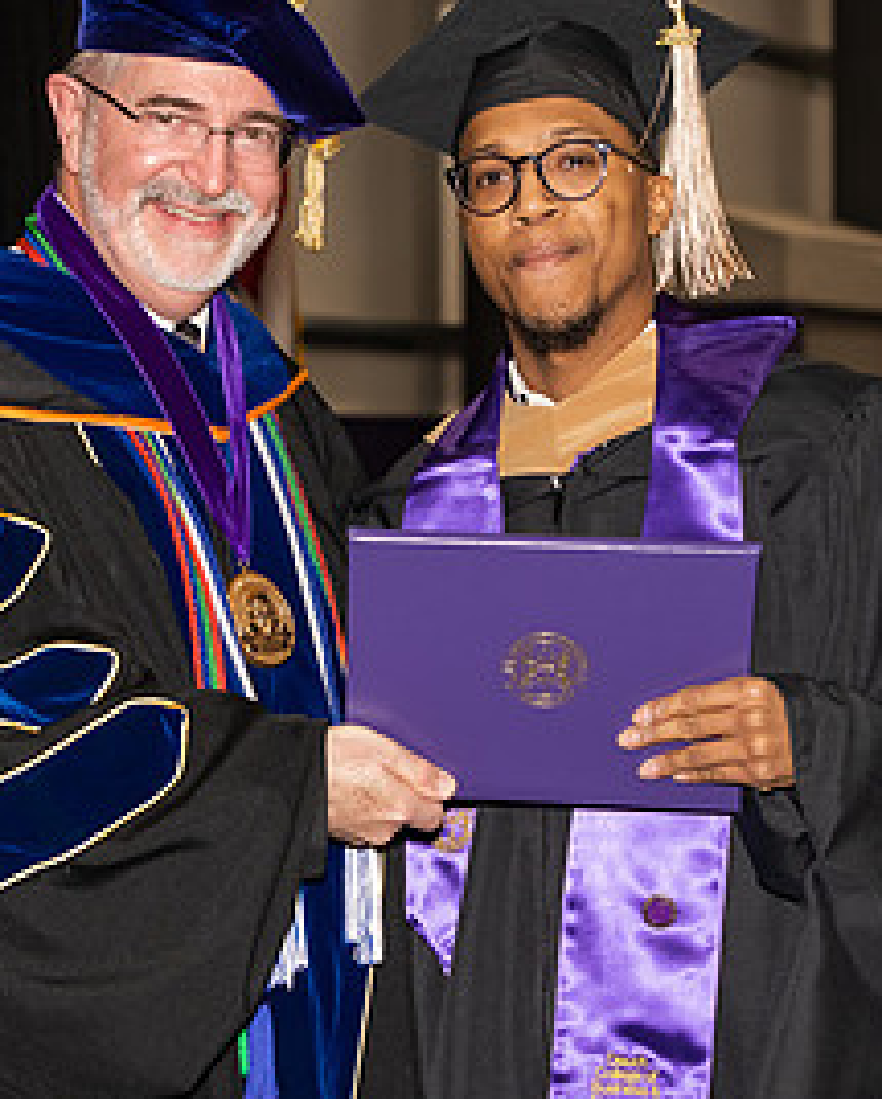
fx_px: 4626
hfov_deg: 10.9
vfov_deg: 13.6
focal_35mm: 142
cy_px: 576
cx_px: 287
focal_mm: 70
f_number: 5.6
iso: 1000
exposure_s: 1/200
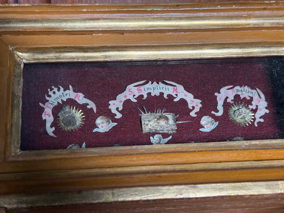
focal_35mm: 48
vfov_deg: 30.3
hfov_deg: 39.7
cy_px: 106
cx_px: 142
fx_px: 394
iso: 100
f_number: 1.78
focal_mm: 6.76
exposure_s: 1/95
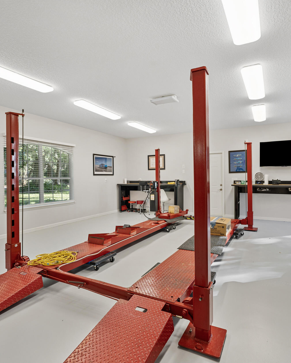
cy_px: 182
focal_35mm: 20
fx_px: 215
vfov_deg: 80.4
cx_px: 165
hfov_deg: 67.8
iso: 250
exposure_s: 1/3
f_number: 9
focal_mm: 14
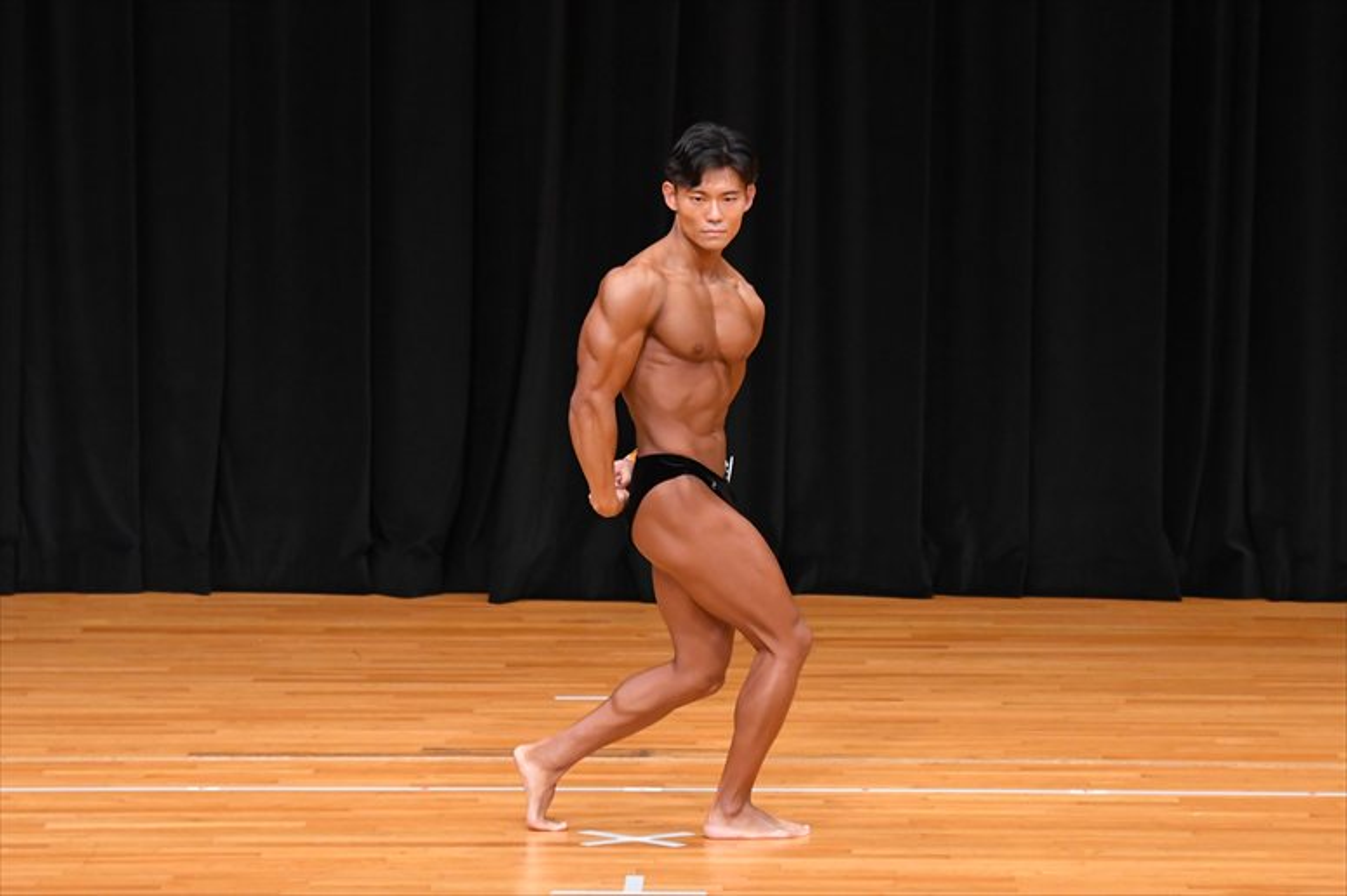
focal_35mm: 285
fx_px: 10659
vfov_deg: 4.8
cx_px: 674
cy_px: 448
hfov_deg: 7.2
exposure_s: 1/400
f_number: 5.6
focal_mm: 190
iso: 4000
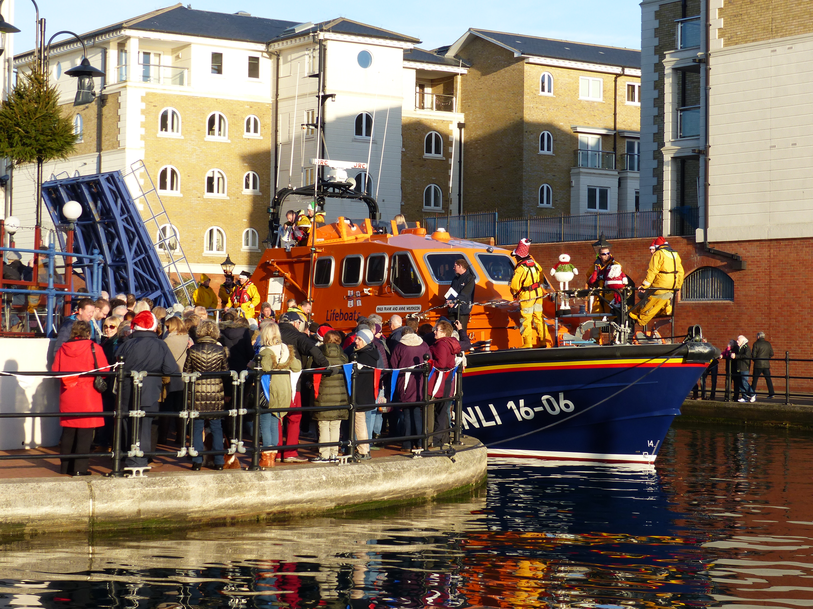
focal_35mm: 81
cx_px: 406
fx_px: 1902
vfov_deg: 18.2
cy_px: 304
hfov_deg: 24.1
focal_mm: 14.5
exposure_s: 1/400
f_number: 4
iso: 100
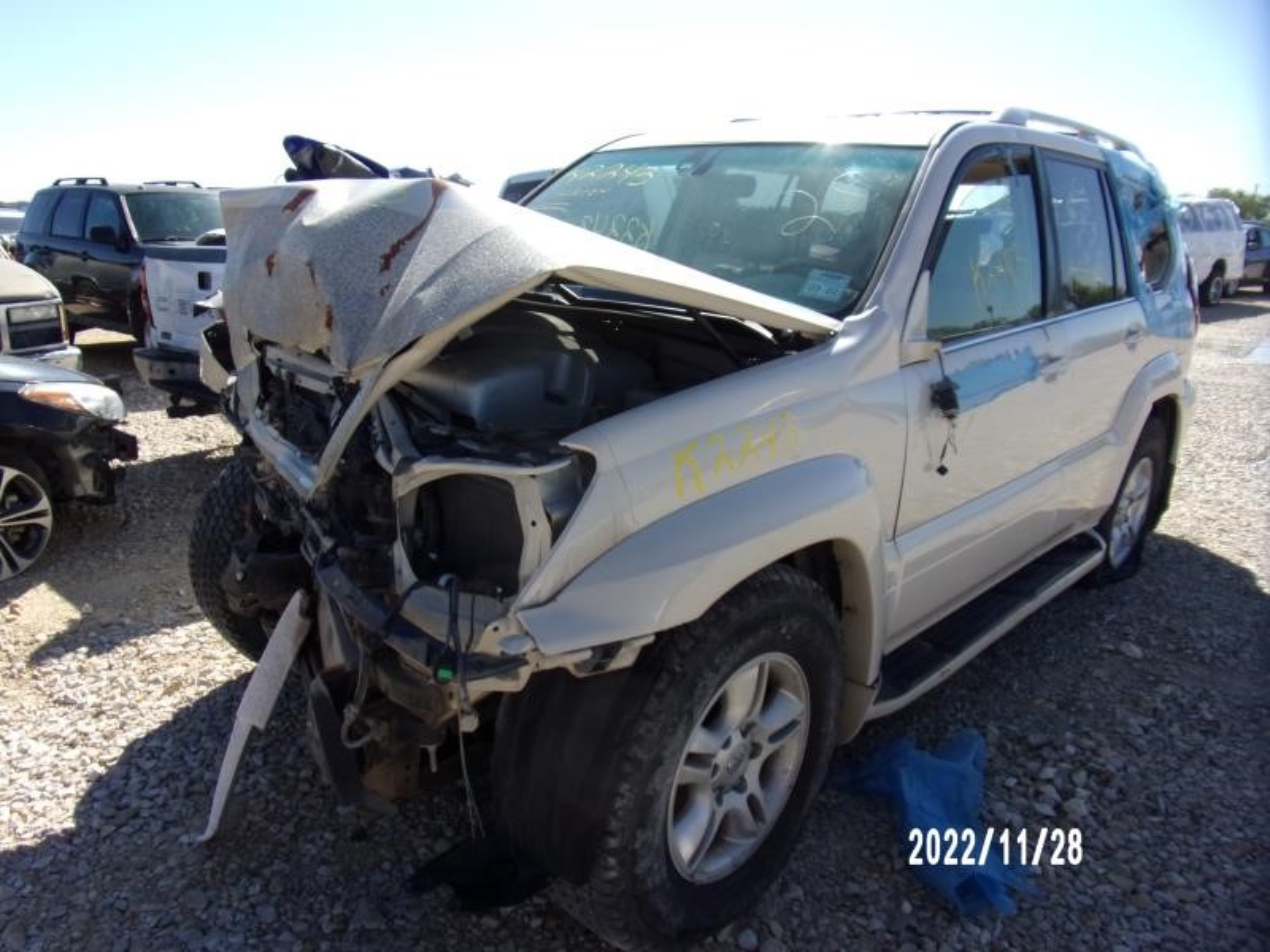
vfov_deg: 56.8
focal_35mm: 24
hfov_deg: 71.6
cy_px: 476
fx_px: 881
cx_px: 635
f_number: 3.3
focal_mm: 4.3
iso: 80
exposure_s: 1/800
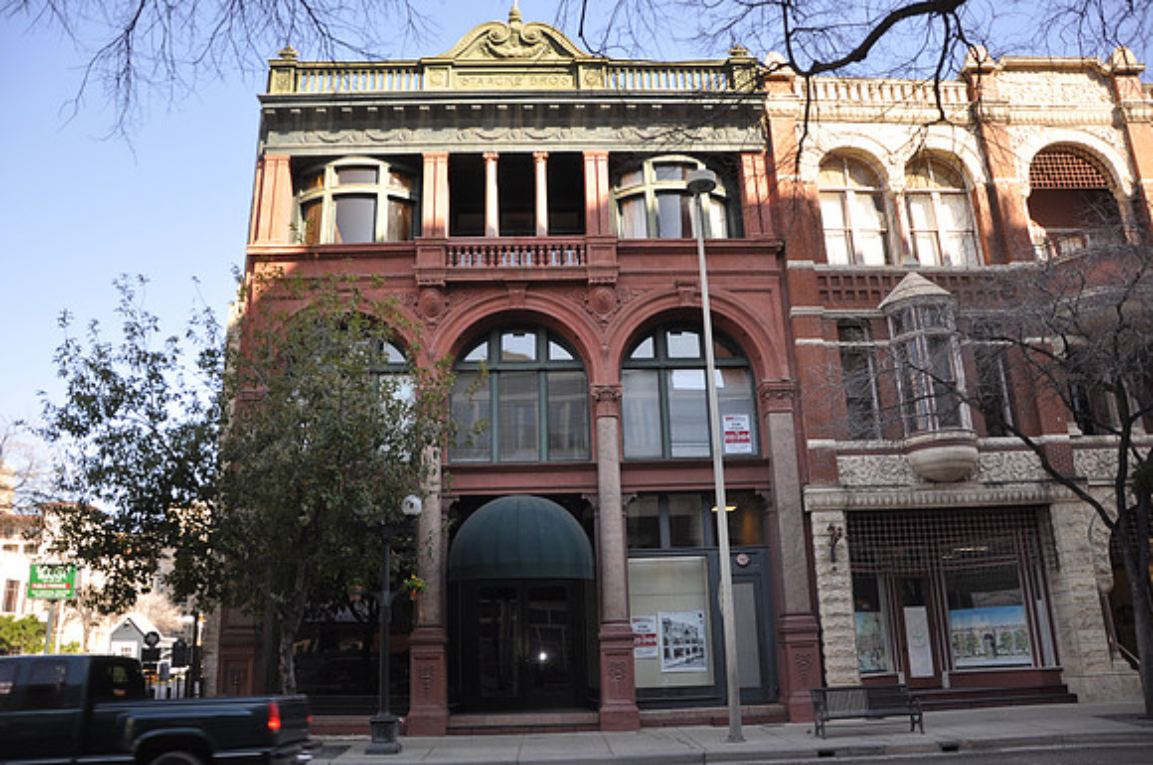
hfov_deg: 67.5
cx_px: 576
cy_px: 382
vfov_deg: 47.8
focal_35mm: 27
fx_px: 864
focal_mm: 18
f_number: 3.5
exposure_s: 1/200
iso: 360
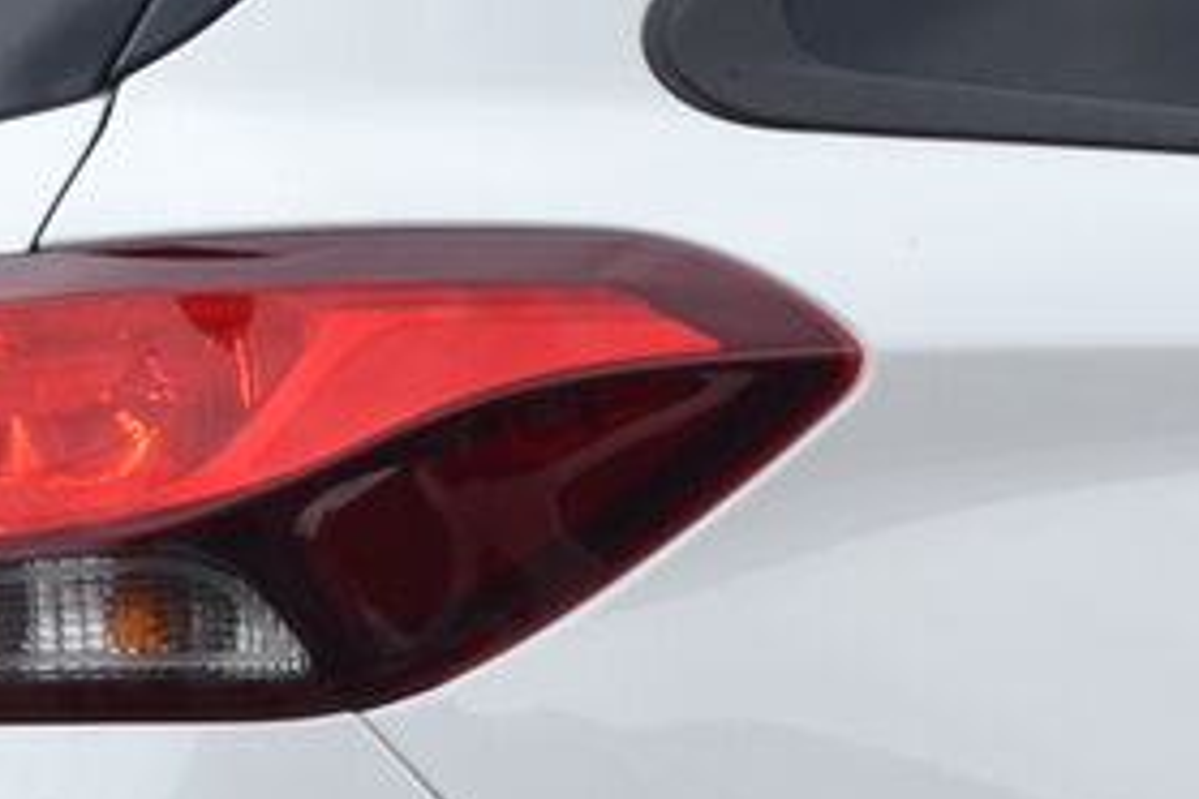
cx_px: 1130
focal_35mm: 268
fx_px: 8925
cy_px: 1233
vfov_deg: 5.1
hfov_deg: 7.7
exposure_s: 1/160
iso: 100
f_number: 6.3
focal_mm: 26
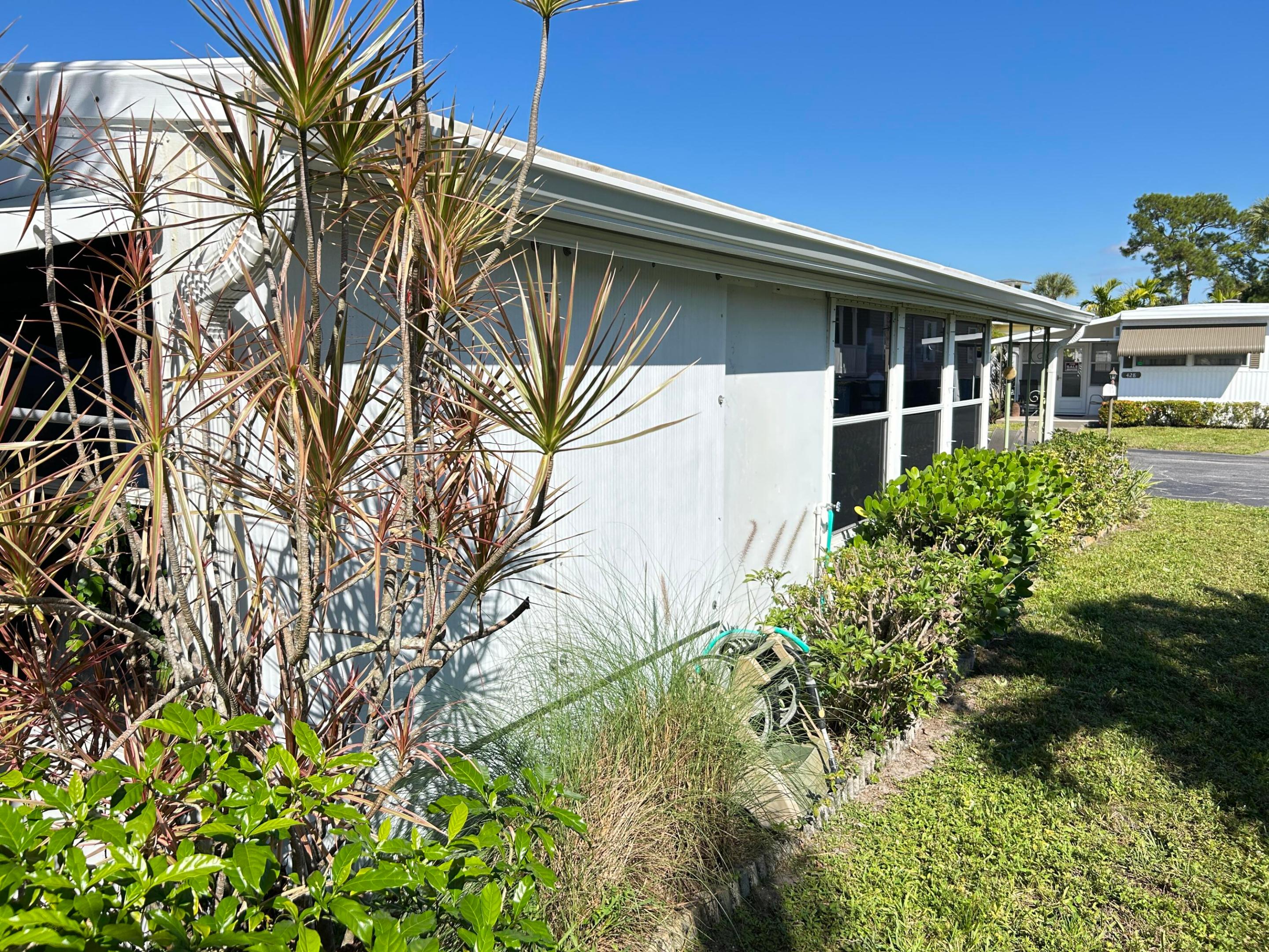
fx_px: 953
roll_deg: -0.8
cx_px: 634
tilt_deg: -6.6
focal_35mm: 26
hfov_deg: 67.3
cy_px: 476
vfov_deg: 53.1
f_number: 1.5
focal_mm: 5.7
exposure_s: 1/2353
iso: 50
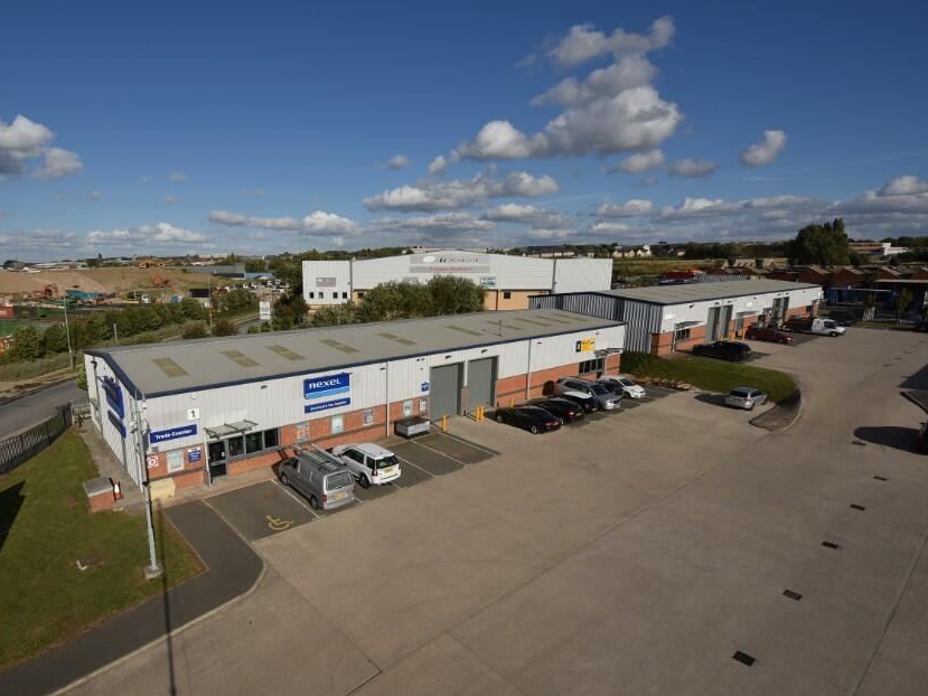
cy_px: 360
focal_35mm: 19
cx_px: 363
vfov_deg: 68.7
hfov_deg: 83.4
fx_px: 509
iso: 125
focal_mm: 16
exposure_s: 1/1250
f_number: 8
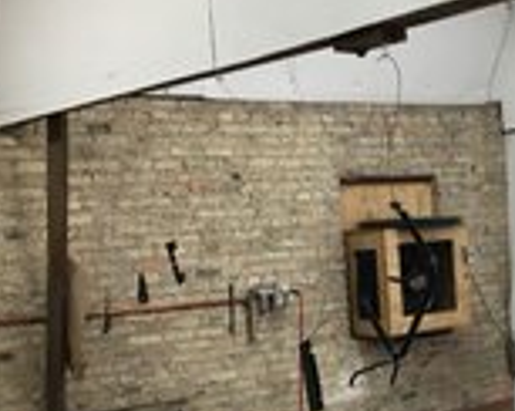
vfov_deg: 20.5
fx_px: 1126
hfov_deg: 25.2
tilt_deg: -3.7
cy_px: 320
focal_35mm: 74
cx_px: 431
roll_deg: +3.6
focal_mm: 4.15
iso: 25
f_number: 2.2
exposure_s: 1/40
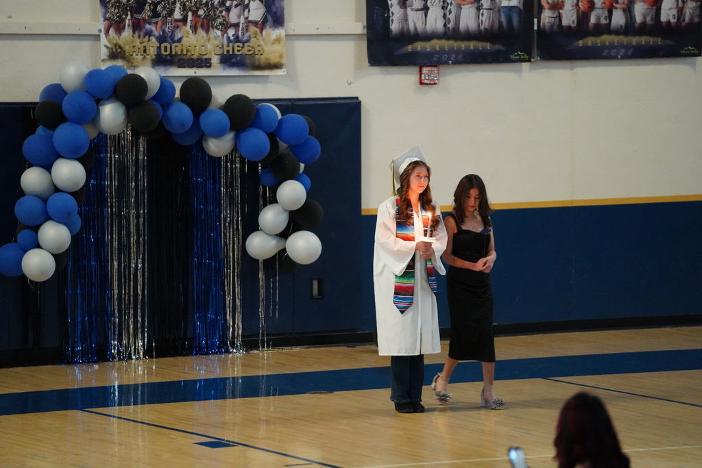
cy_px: 234
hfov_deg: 10.3
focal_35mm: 200
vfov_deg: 6.9
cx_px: 351
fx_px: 3900
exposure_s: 1/80
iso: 12800
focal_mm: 200
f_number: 2.8
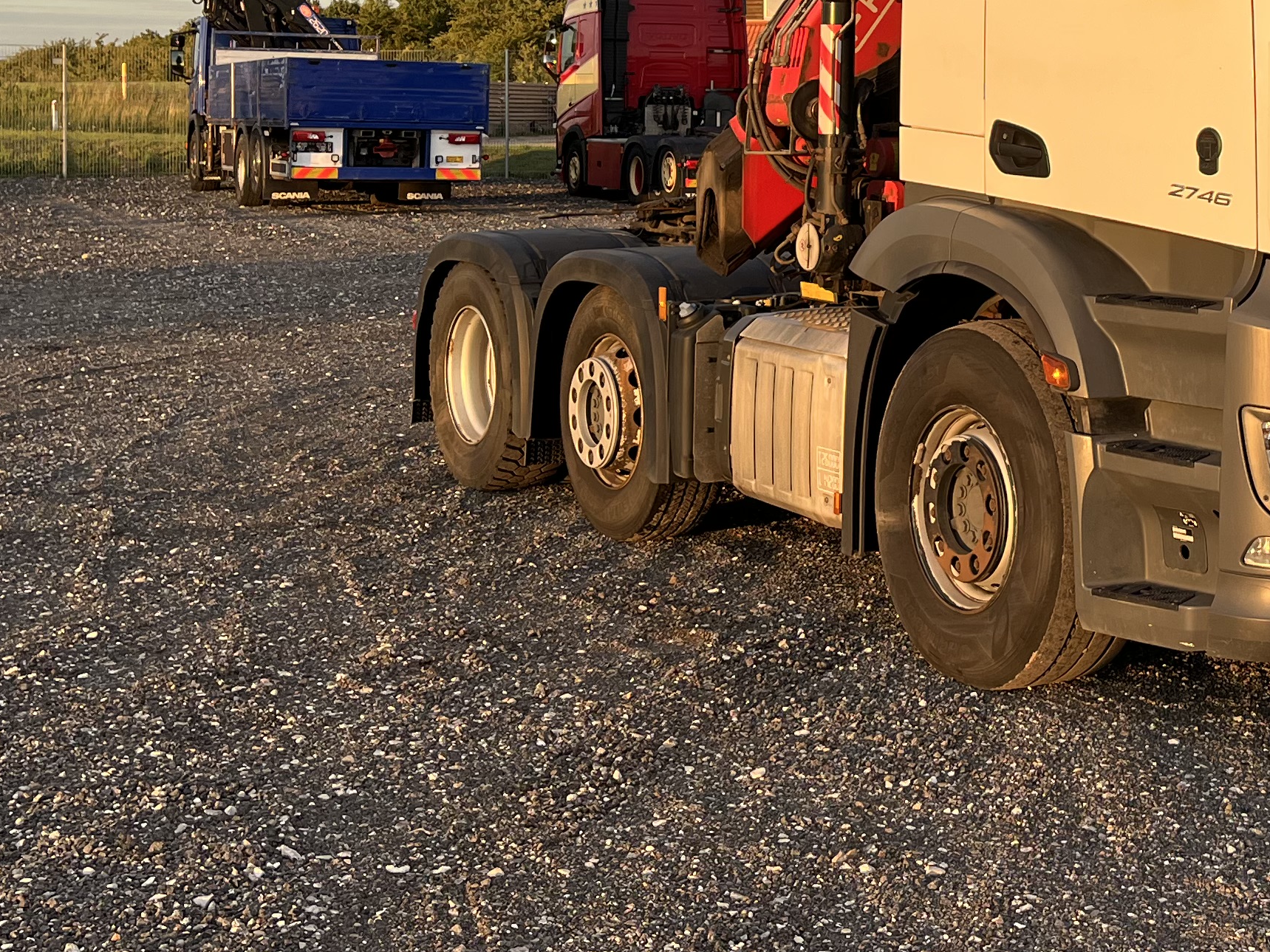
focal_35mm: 61
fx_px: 2238
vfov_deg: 23.4
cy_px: 100
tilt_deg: -0.5
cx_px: 1154
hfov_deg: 30.2
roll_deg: +0.7
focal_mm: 5.1
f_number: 1.6
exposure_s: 1/481
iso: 50
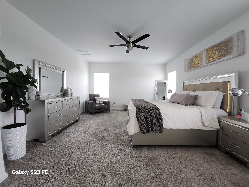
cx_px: 124
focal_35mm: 13
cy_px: 94
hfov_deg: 106.2
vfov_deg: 89.9
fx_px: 94
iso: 100
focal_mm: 1.74
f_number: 2.2
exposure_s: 1/60
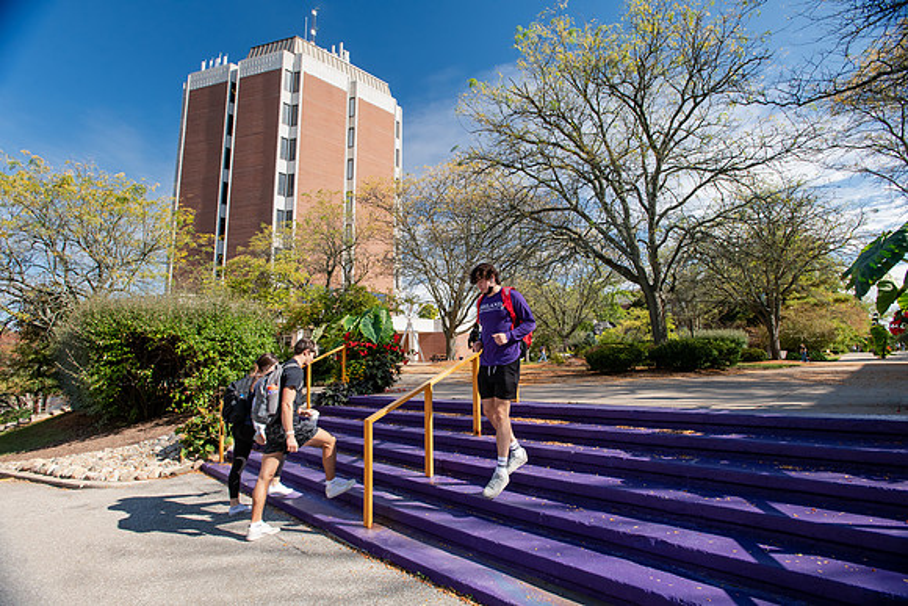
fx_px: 429
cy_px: 303
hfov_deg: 93.3
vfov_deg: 70.5
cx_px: 454
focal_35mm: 17
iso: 640
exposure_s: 1/320
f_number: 7.1
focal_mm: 17
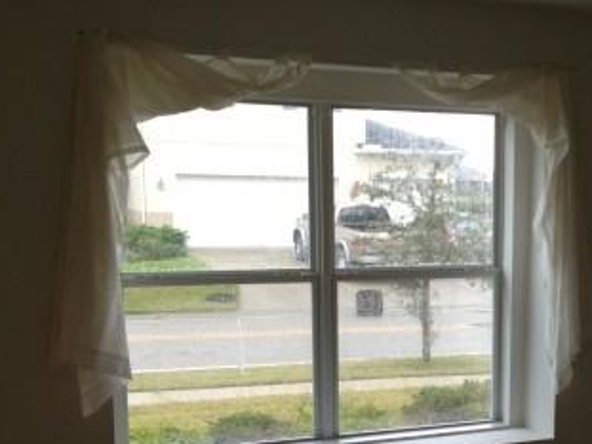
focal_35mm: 68
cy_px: 364
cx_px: 495
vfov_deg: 21.3
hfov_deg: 27.8
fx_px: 1162
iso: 64
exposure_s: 1/60
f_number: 2.4
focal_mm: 4.13
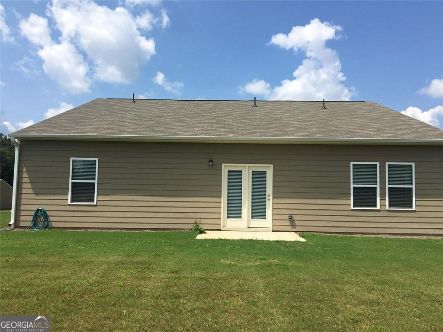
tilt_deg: +5.6
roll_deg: -1.8
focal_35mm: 29
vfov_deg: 48.2
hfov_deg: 61.7
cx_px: 222
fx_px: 371
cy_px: 166
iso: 25
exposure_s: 1/2137
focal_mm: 4.15
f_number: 2.2
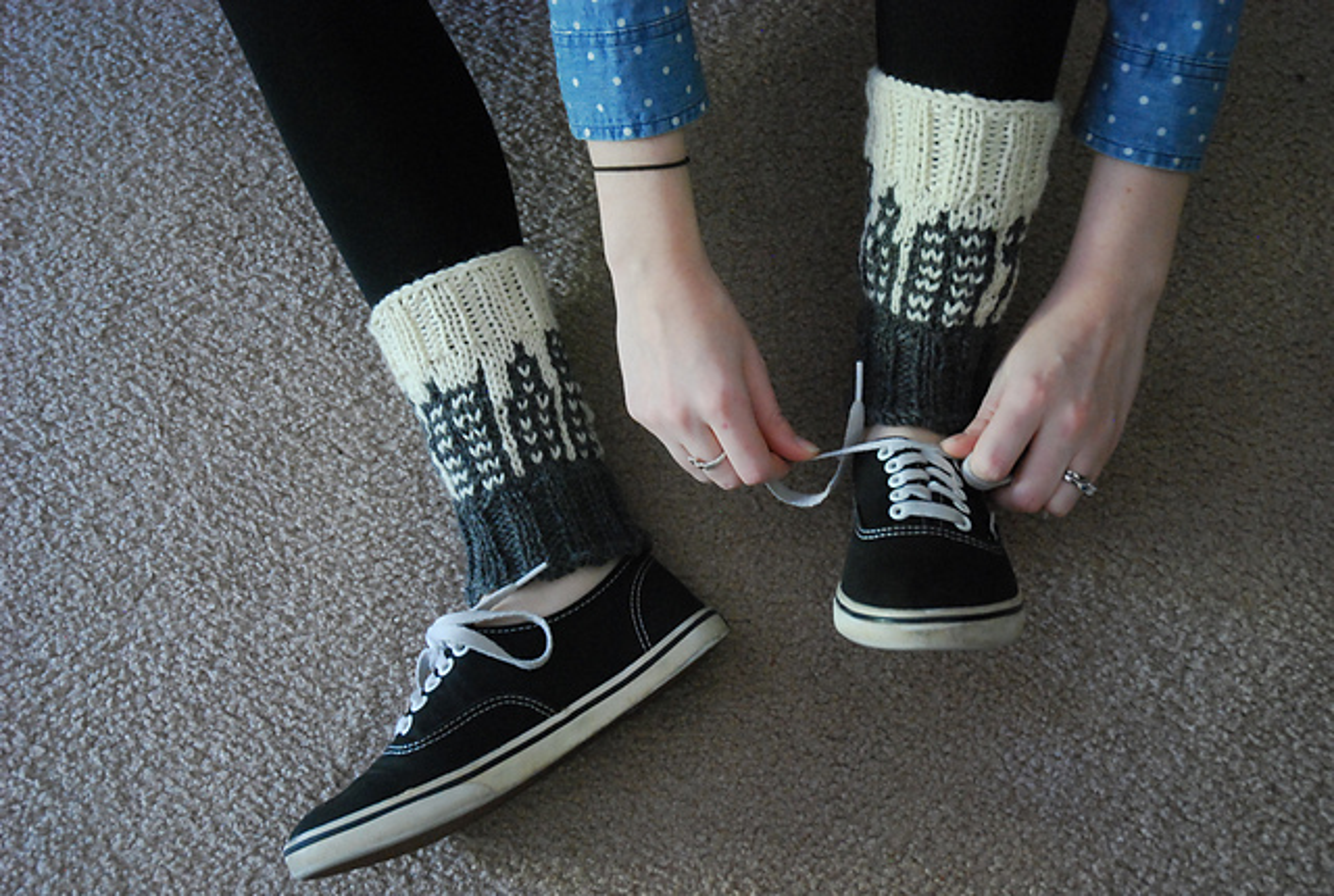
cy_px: 448
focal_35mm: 51
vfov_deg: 26.6
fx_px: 1894
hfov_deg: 38.8
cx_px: 667
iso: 1600
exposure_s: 1/10
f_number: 4.2
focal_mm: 34
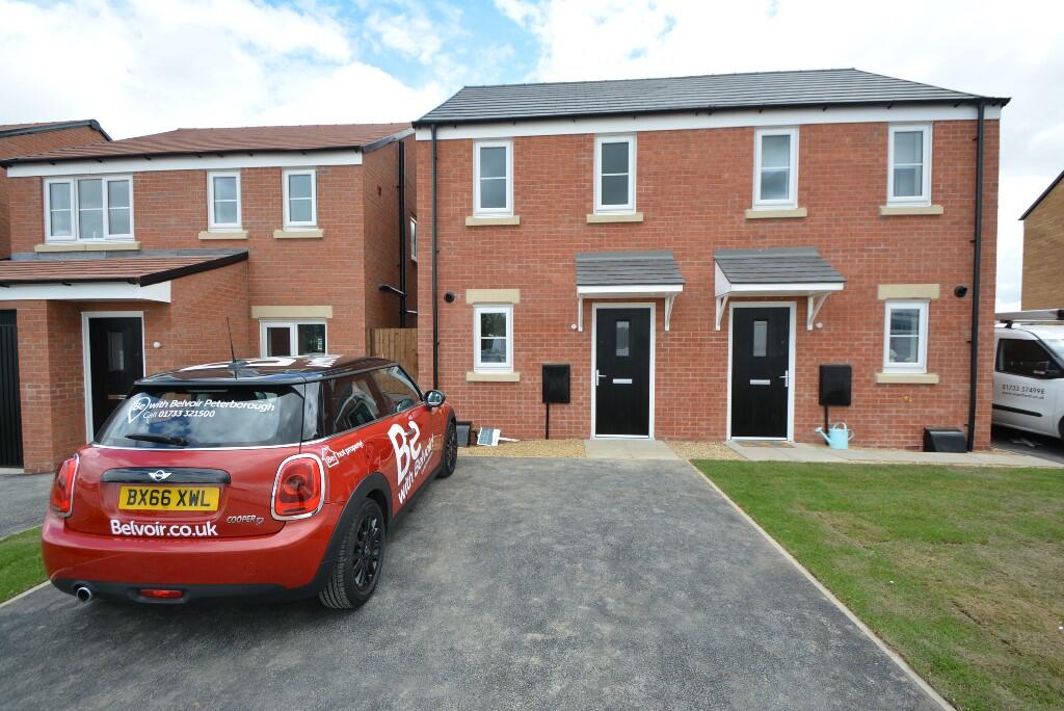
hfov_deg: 100.4
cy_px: 356
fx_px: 444
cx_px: 532
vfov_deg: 77.4
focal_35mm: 15
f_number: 8
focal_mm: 10
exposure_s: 1/250
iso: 200
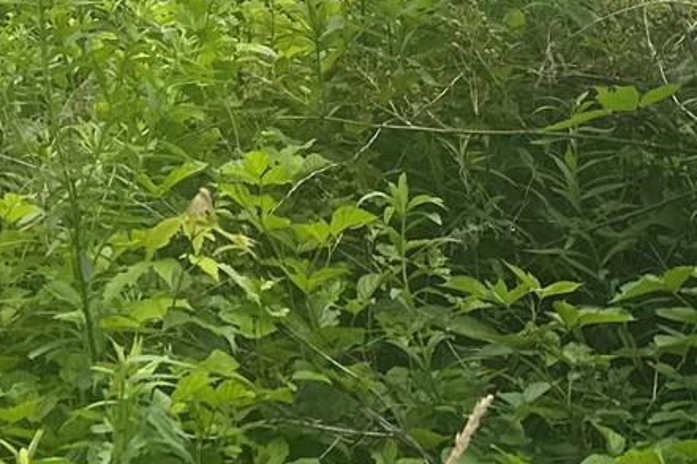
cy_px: -503
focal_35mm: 116
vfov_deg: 10.7
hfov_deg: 17.1
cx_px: -49
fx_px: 2246
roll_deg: +1.4
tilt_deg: +16.8
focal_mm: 6.86
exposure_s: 1/511
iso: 80
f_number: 1.78
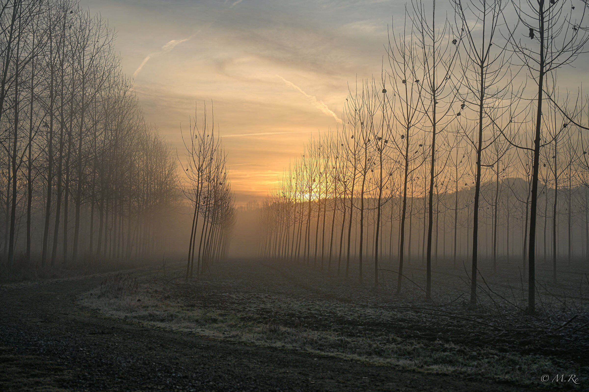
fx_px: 785
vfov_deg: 28.1
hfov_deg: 41.1
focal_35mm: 48
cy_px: 196
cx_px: 294
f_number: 4
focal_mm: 48
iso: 64
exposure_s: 1/640
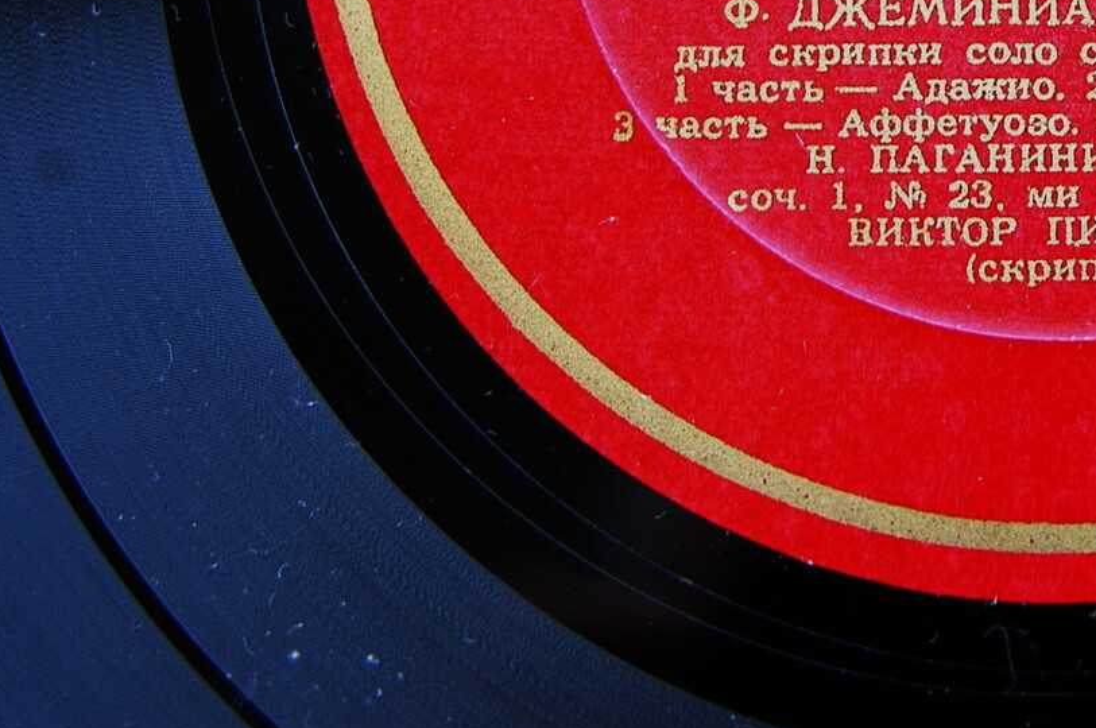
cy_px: -159
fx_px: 3930
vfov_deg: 10.4
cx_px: 1019
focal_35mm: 129
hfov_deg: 15.7
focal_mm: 35
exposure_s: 1/60
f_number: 4
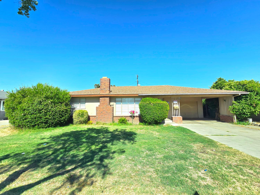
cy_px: 98
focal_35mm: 13
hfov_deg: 106.2
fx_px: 98
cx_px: 130
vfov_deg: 89.9
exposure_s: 1/1667
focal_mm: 2.2
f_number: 2.2
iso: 50
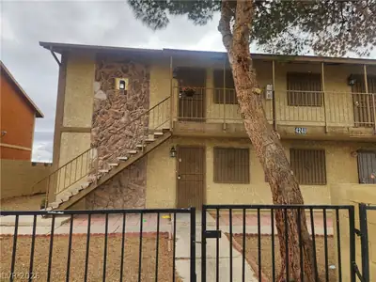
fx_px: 250
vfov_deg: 58.9
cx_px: 188
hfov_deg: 73.9
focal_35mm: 23
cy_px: 141
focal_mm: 5.4
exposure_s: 1/864
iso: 20
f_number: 1.8
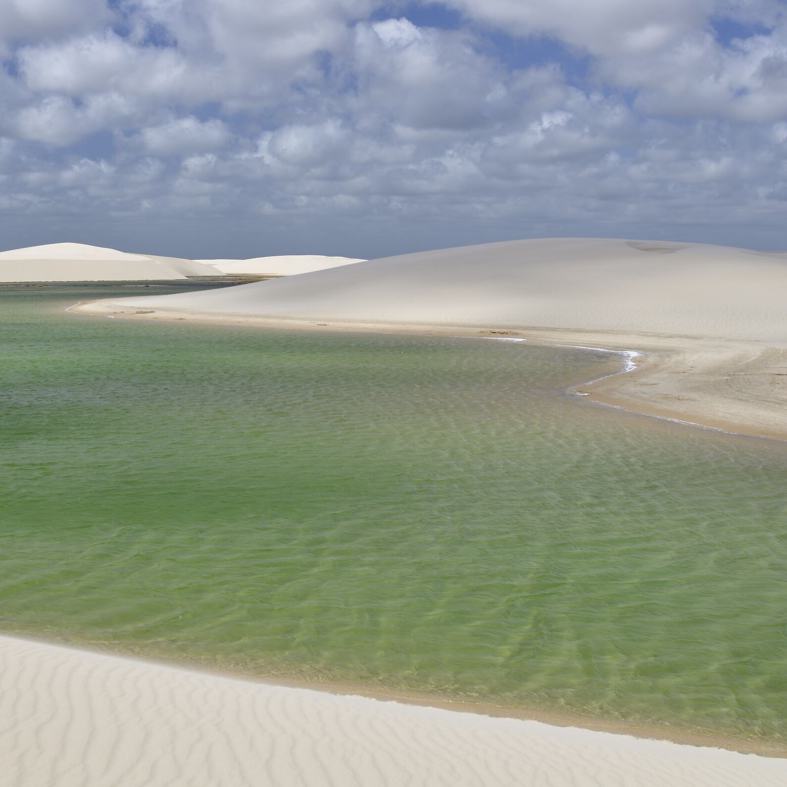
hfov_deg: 37.4
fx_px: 1157
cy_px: 392
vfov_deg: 37.6
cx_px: 321
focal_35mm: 45
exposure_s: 1/60
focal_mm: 35
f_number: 16
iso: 100
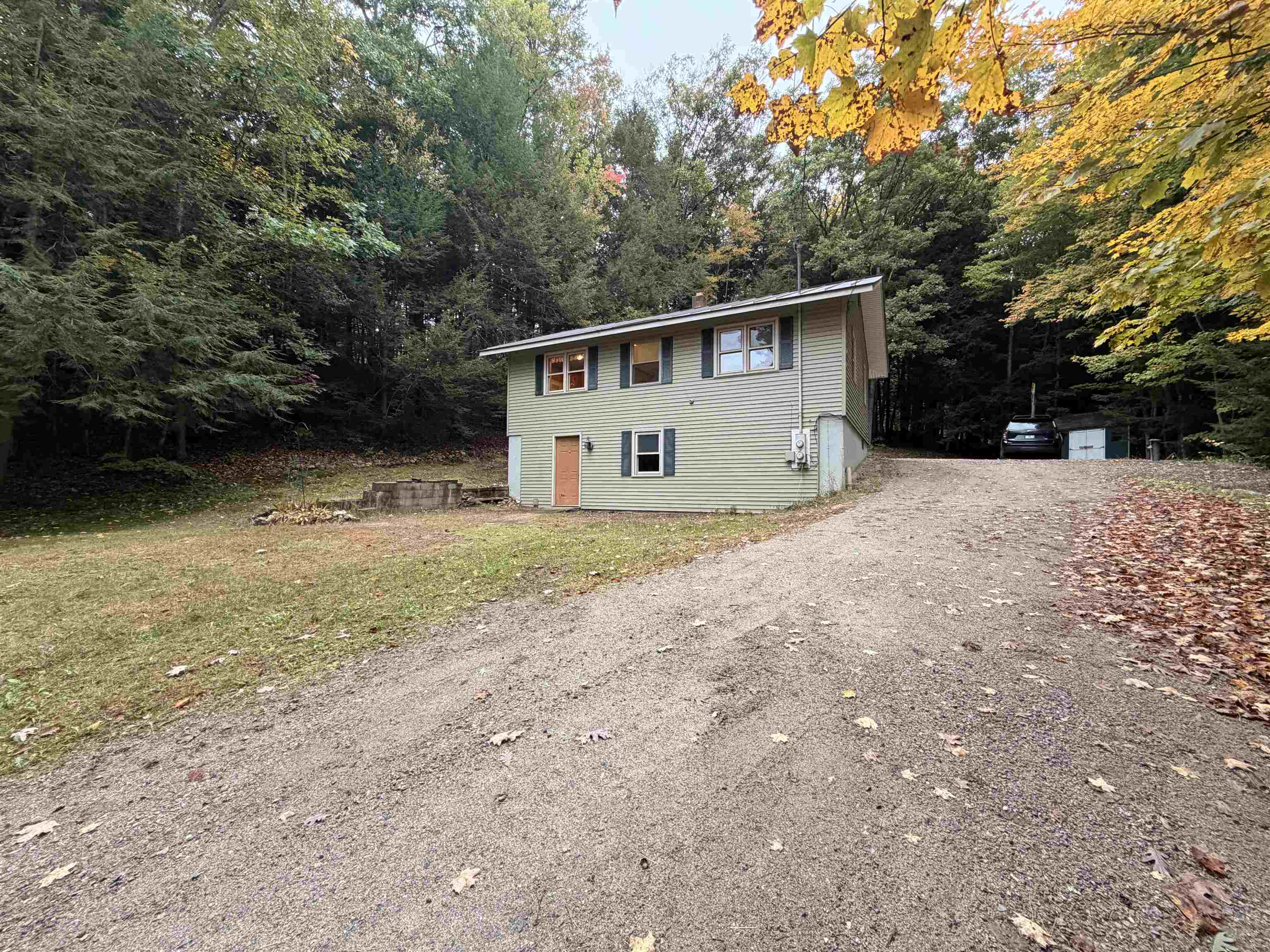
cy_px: 476
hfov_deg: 102.1
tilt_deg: +1.3
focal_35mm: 14
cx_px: 635
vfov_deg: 85.7
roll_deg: -0.2
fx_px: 514
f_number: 2.2
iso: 320
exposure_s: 1/121
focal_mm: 2.22
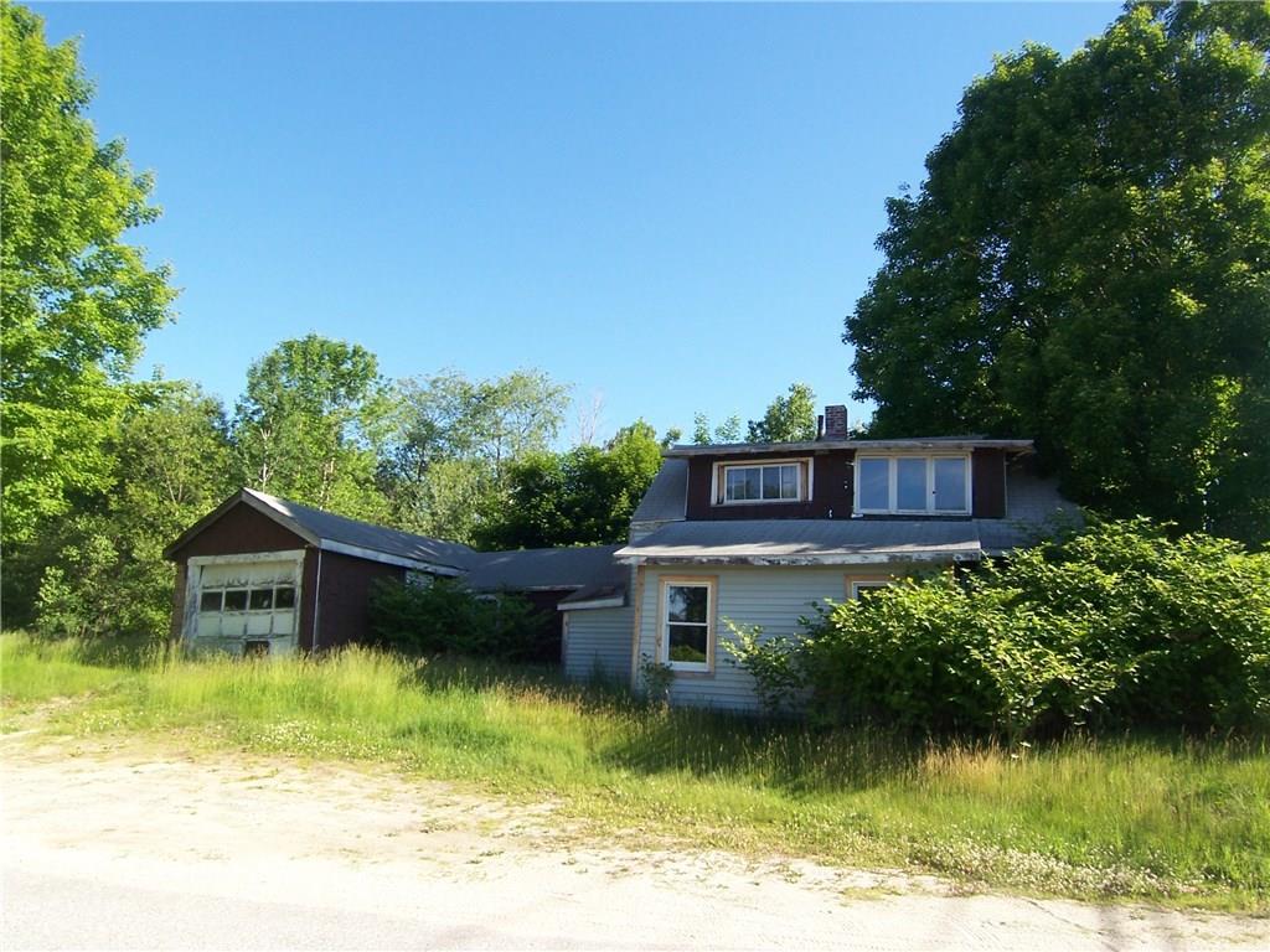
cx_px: 635
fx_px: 844
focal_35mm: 23
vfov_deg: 58.9
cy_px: 476
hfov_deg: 73.9
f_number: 5.6
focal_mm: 3.8
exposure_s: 1/100
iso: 64
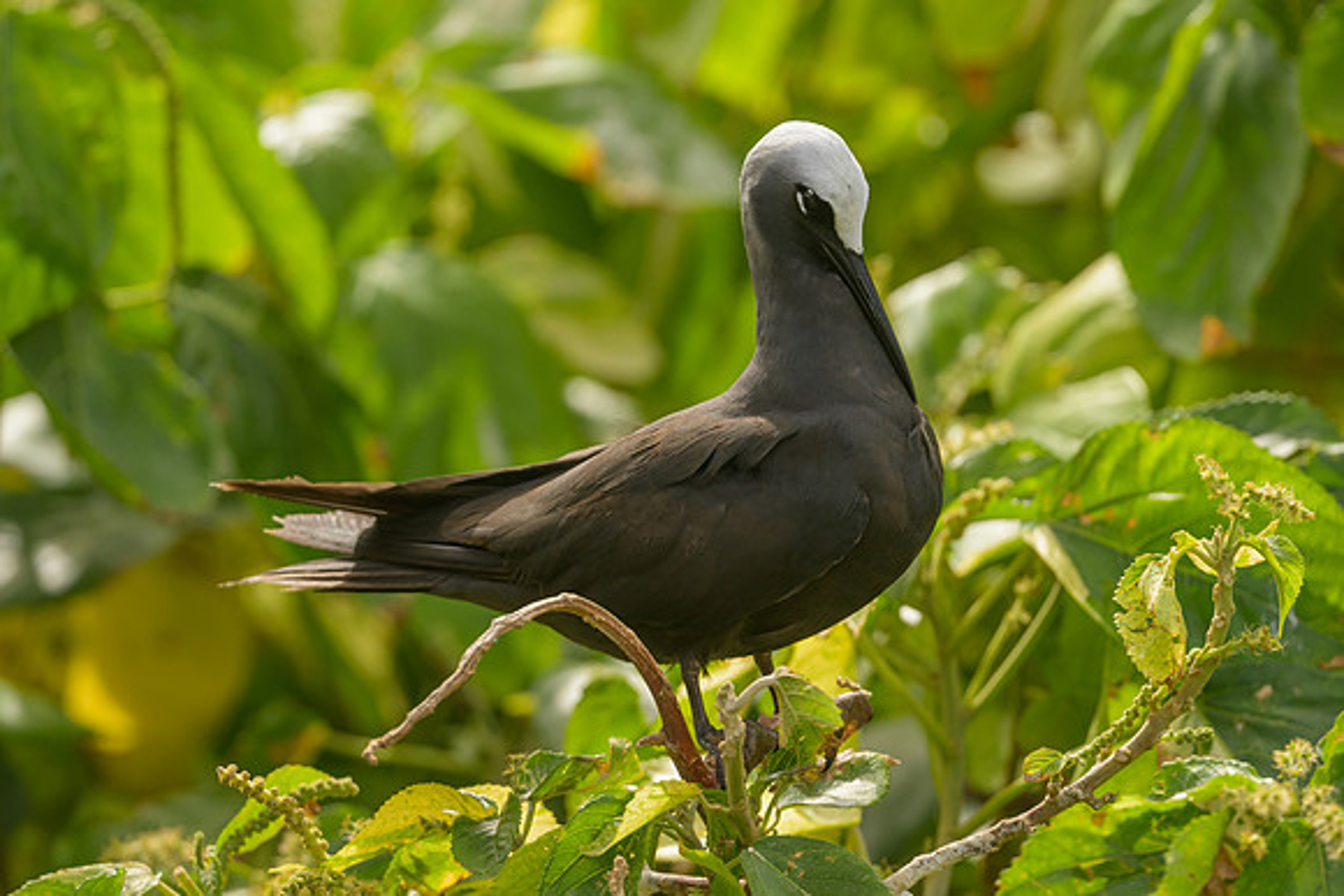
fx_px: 26709
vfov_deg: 1.9
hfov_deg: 2.9
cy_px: 427
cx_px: 720
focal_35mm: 715
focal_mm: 500
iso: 220
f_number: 5.6
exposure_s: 1/640
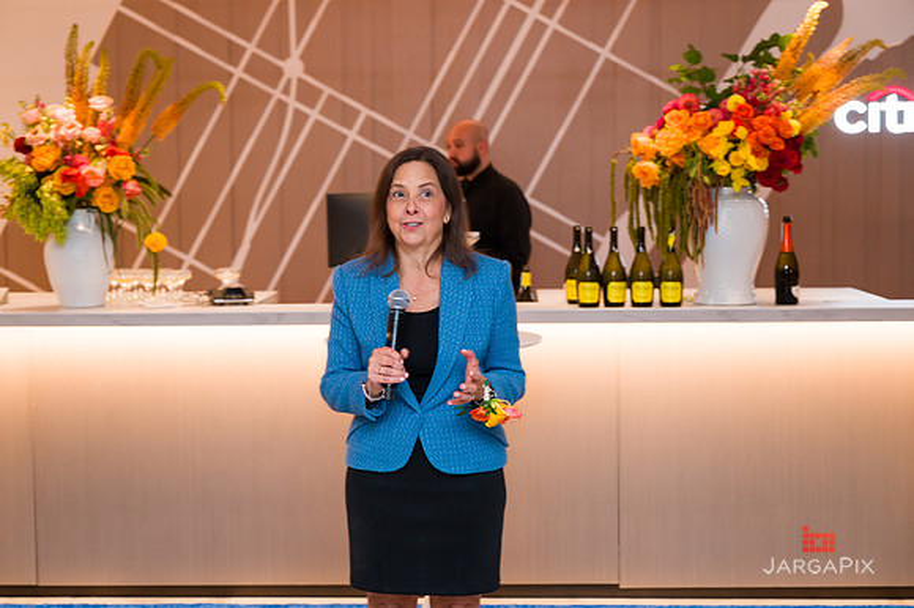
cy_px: 289
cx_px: 456
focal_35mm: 62
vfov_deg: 21.9
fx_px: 1574
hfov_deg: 32.4
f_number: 3.2
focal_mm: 58
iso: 800
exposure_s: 1/160
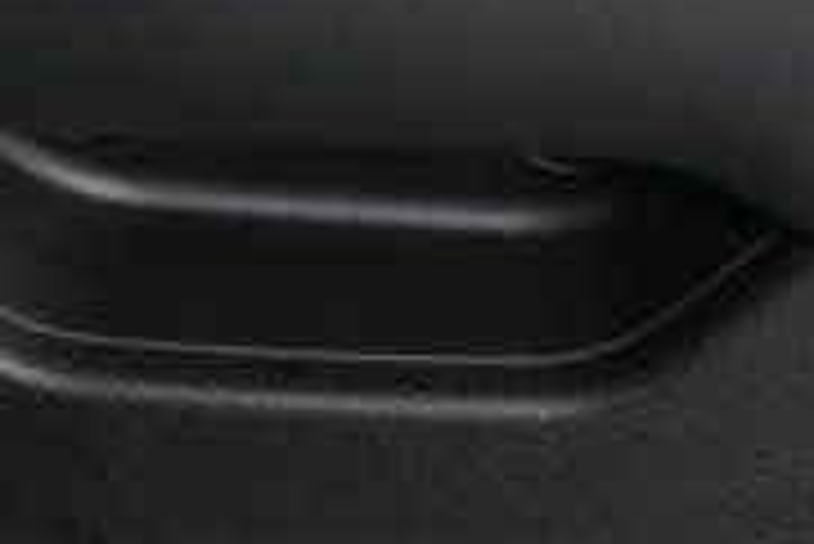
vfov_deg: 7.2
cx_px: 72
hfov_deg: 10.6
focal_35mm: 192
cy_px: 72
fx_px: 4345
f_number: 3.8
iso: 100
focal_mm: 23
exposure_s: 1/160
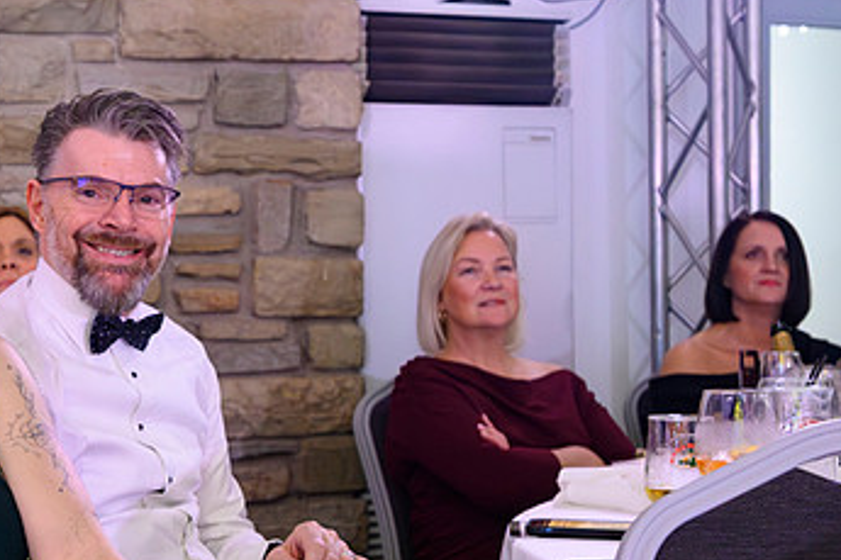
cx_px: 141
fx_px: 1448
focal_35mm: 62
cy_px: 380
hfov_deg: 31.4
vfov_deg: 21.8
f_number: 4
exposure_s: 1/125
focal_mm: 28.5
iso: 7200
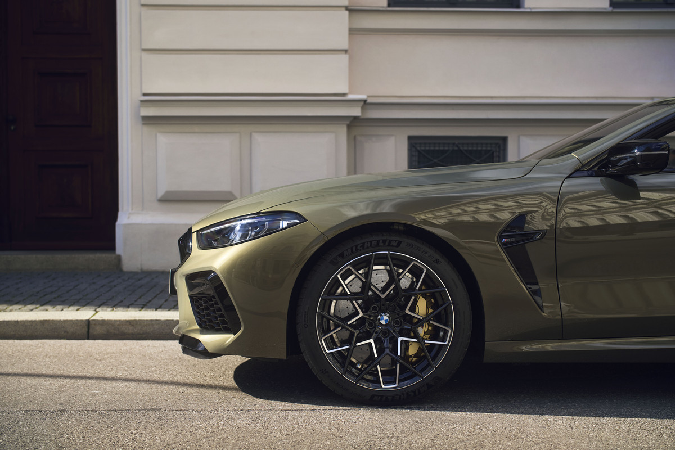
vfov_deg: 27.0
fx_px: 937
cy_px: 225
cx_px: 338
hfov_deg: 39.6
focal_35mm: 50
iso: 100
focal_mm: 50
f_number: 2.8
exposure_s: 1/320
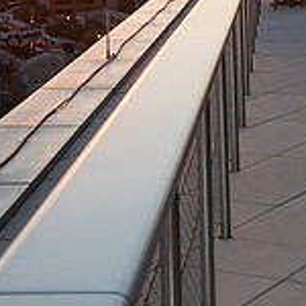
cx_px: 488
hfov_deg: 15.1
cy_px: -50
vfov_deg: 16.0
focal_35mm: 105
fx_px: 1050
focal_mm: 32
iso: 800
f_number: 5.6
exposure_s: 1/640
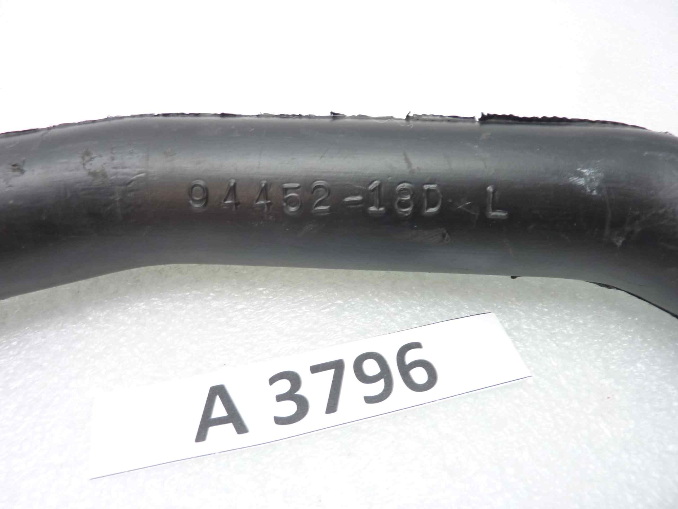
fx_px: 490
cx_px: 339
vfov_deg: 54.9
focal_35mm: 25
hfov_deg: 69.4
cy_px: 254
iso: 125
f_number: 3.3
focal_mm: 4.1
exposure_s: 1/8
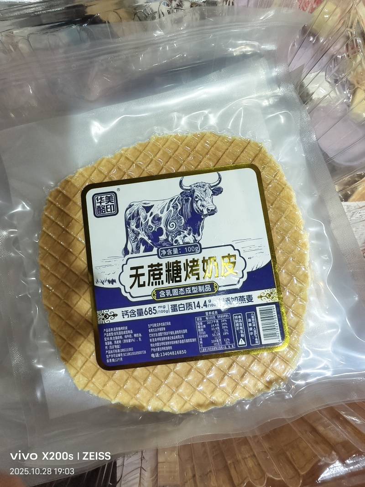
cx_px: 182
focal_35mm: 25
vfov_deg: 69.4
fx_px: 352
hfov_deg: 54.9
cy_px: 244
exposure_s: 1/50
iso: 120
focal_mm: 2.32
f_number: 2
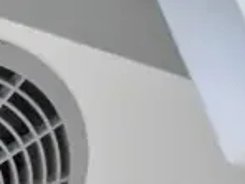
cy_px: 225
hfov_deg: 12.0
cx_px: -228
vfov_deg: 9.8
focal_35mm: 149
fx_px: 1054
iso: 6400
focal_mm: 25
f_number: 4.5
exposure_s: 1/80
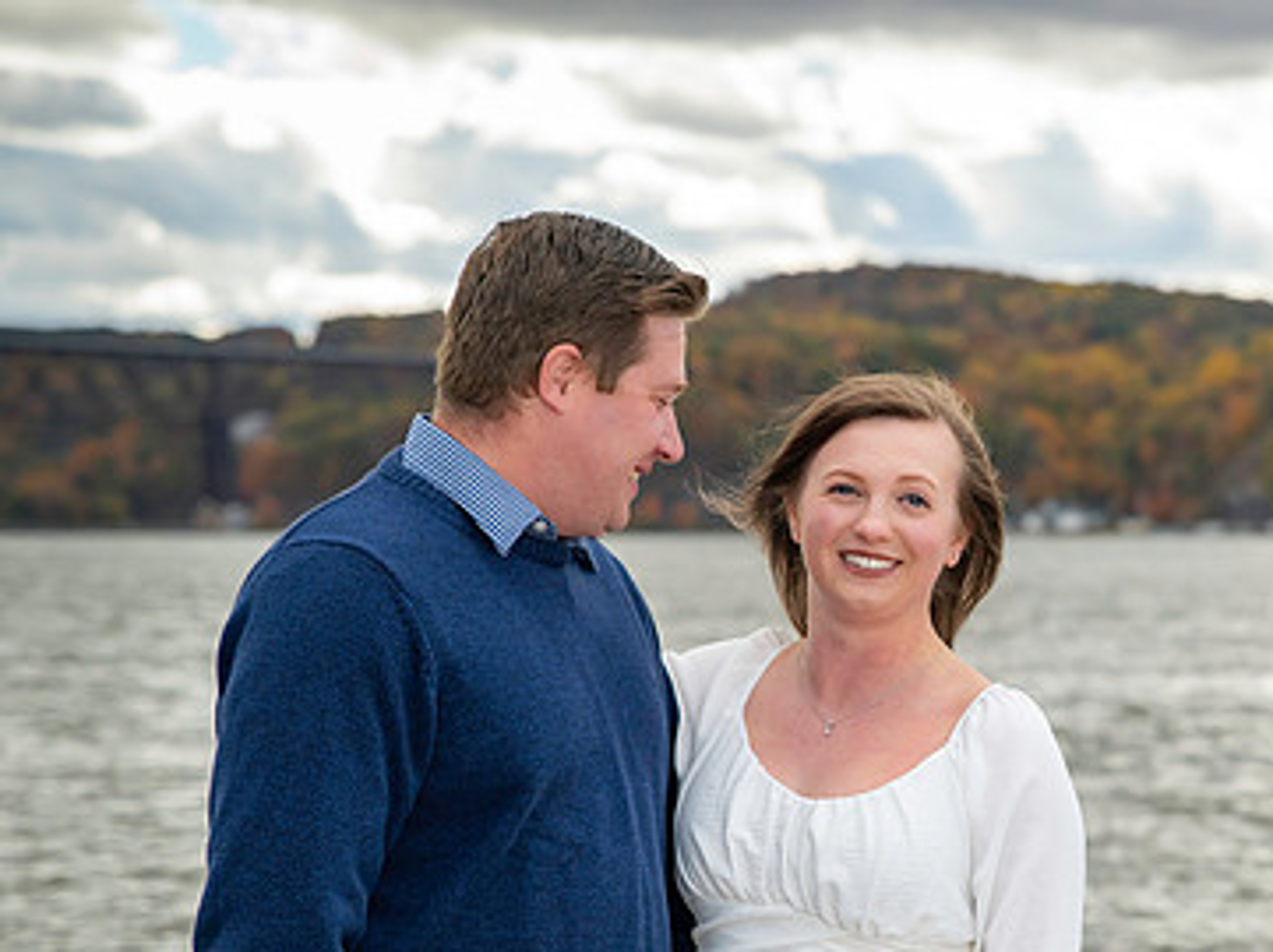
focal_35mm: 110
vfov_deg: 13.4
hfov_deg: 17.8
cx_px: 966
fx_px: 4041
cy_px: 652
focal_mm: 70
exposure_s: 1/5000
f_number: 3.5
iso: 1250
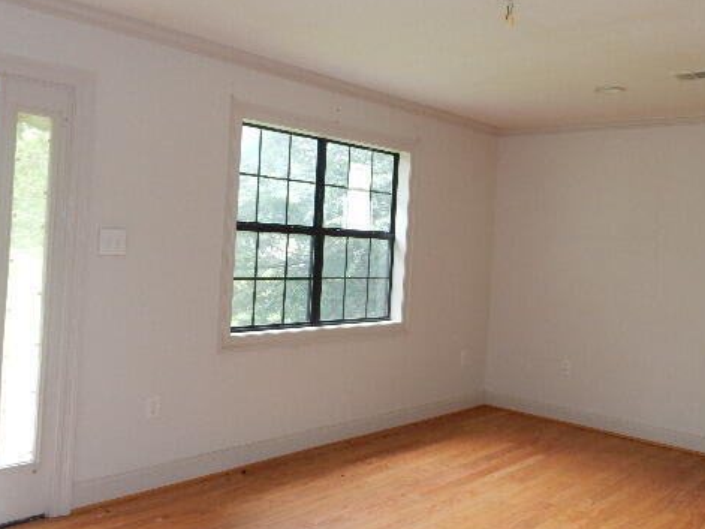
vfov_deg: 41.7
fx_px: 692
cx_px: 413
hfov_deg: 53.7
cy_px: 235
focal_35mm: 34
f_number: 3.7
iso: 160
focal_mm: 4.5
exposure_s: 1/30
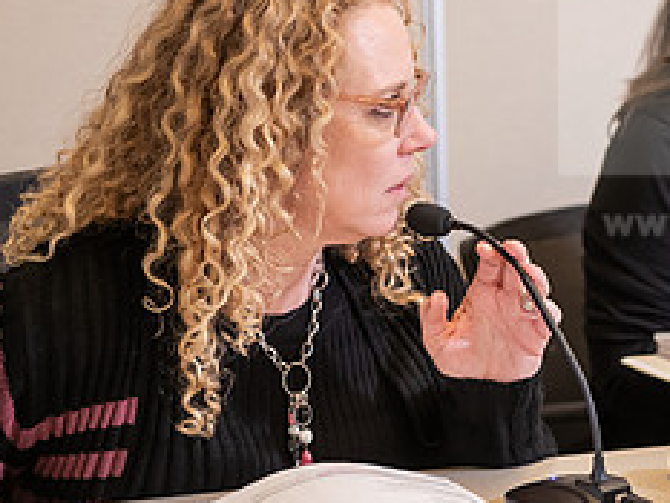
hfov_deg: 14.7
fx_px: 2595
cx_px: 472
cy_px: 283
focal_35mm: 134
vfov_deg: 11.1
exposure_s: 1/160
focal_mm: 56
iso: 800
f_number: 3.2
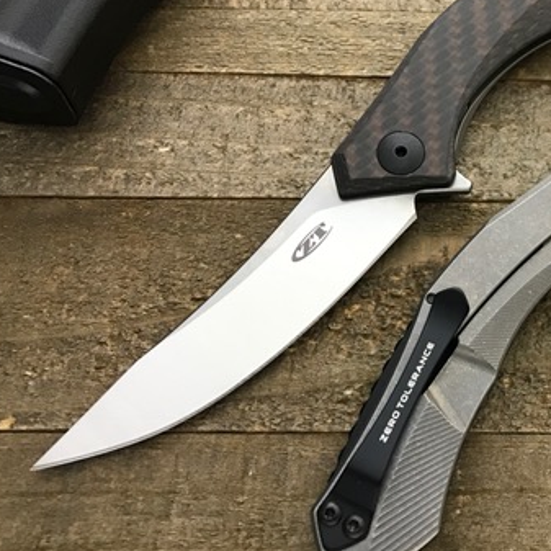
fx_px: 846
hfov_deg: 34.9
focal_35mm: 47
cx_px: 446
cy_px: 216
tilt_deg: -64.3
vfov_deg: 35.9
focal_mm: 3.99
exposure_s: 1/15
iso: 50
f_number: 1.8
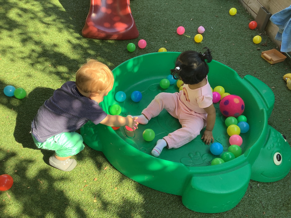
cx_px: 146
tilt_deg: -47.0
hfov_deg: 58.4
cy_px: 109
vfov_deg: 45.4
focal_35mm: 31
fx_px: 261
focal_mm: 3.3
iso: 25
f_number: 2.4
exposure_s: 1/122
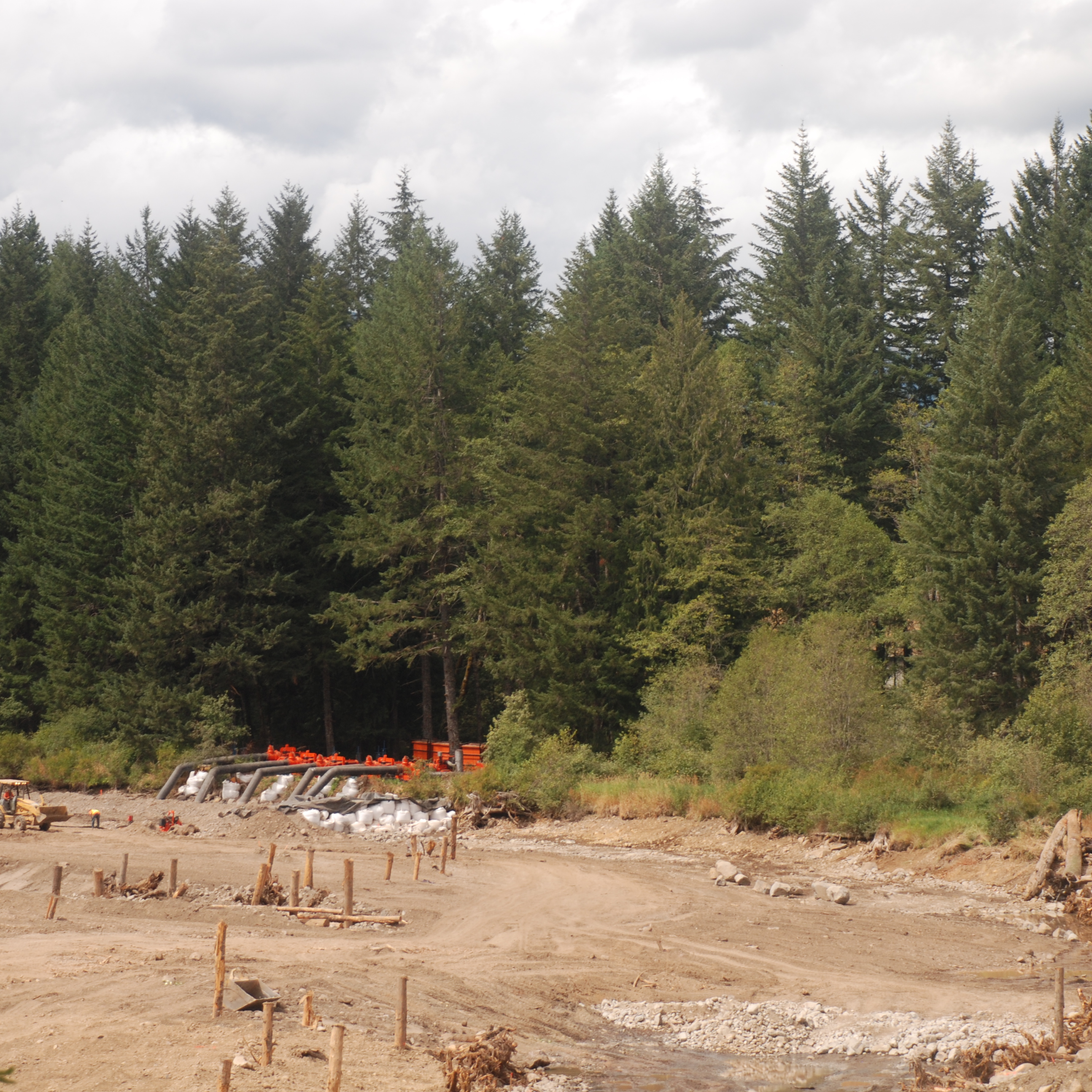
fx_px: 4497
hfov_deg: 13.8
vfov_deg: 13.8
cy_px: 546
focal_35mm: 126
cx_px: 531
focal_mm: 66
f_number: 5.3
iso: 160
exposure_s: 1/500
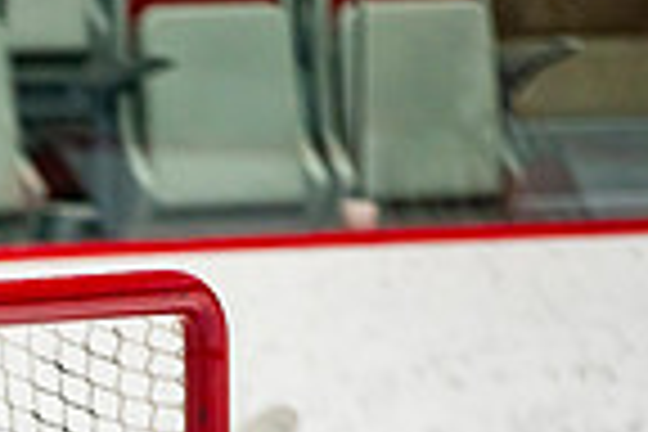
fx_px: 14471
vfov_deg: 1.7
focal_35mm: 804
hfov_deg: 2.6
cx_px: -162
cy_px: 835
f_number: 2.8
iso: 2000
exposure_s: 1/640
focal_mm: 200
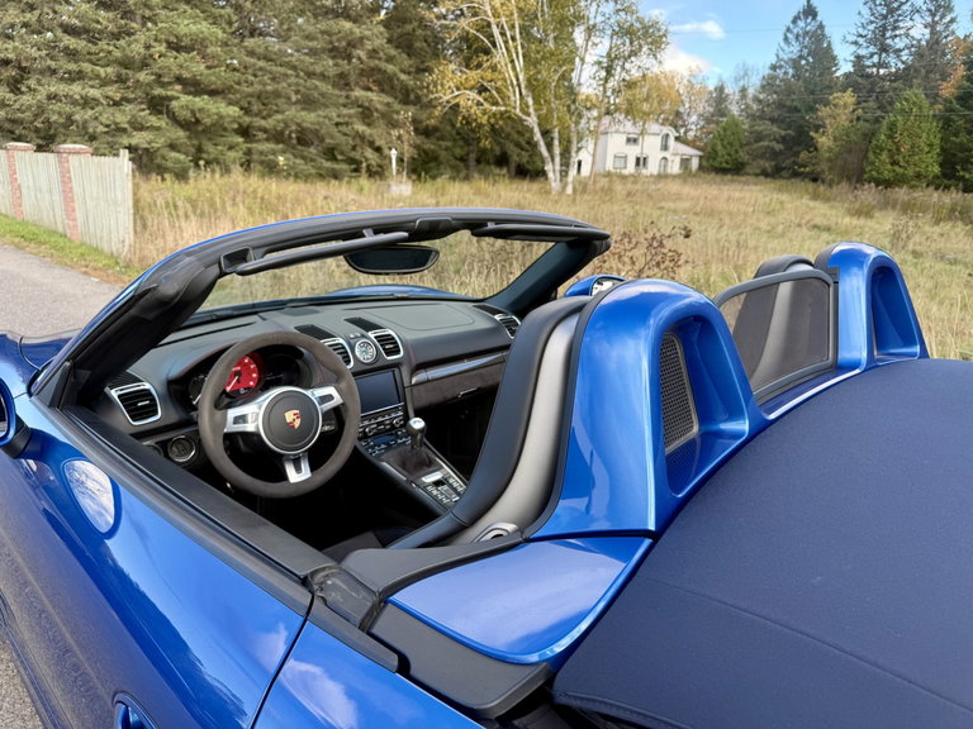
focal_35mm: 24
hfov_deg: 71.6
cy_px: 364
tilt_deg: -15.0
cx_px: 486
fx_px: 675
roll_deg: -0.4
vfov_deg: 56.8
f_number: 1.78
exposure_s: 1/274
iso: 64
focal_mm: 6.76
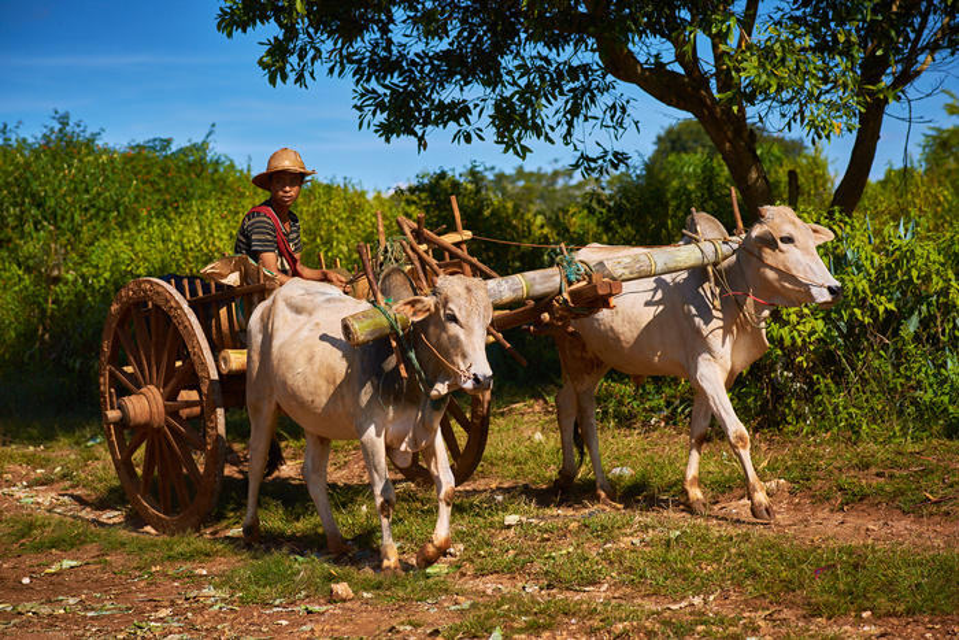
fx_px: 2664
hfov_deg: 20.4
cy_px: 320
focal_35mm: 100
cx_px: 480
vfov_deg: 13.7
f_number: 4.5
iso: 200
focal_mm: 100
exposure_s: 1/500
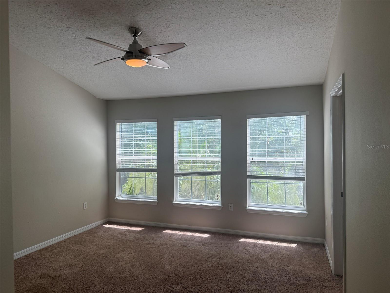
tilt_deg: +0.8
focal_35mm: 24
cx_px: 195
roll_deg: +0.4
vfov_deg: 56.8
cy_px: 146
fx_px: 270
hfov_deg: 71.6
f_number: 1.78
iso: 80
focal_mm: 6.76
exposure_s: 1/385
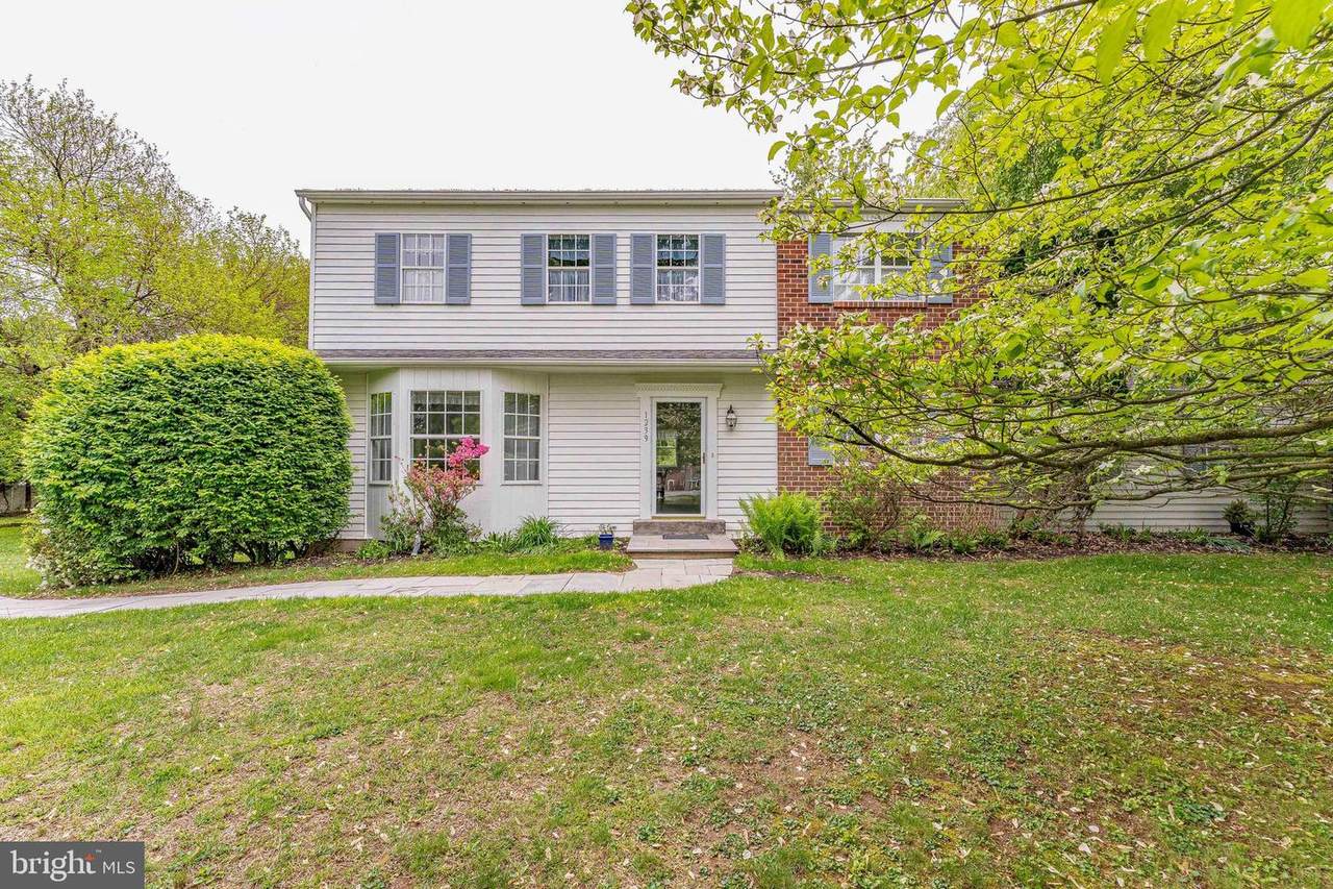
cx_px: 666
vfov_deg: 81.2
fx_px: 518
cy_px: 444
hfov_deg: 104.3
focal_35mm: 14
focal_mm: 14
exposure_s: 1/320
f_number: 8
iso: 320
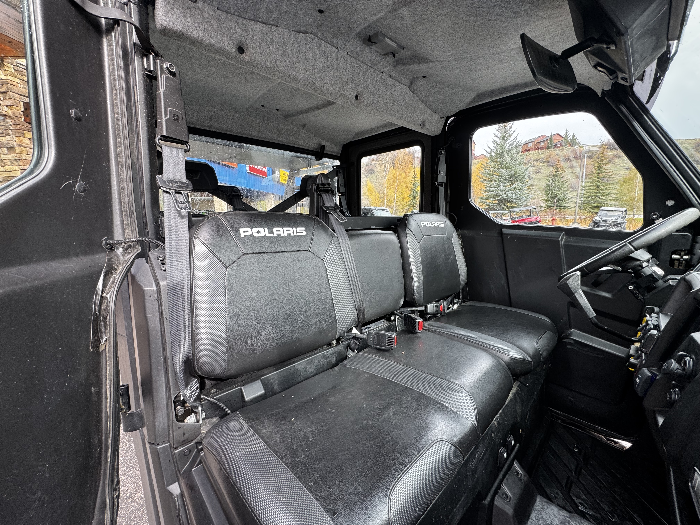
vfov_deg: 85.7
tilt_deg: -10.1
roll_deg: +0.8
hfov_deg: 102.1
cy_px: 262
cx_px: 350
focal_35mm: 14
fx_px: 283
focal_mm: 2.22
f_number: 2.2
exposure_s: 1/99
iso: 50
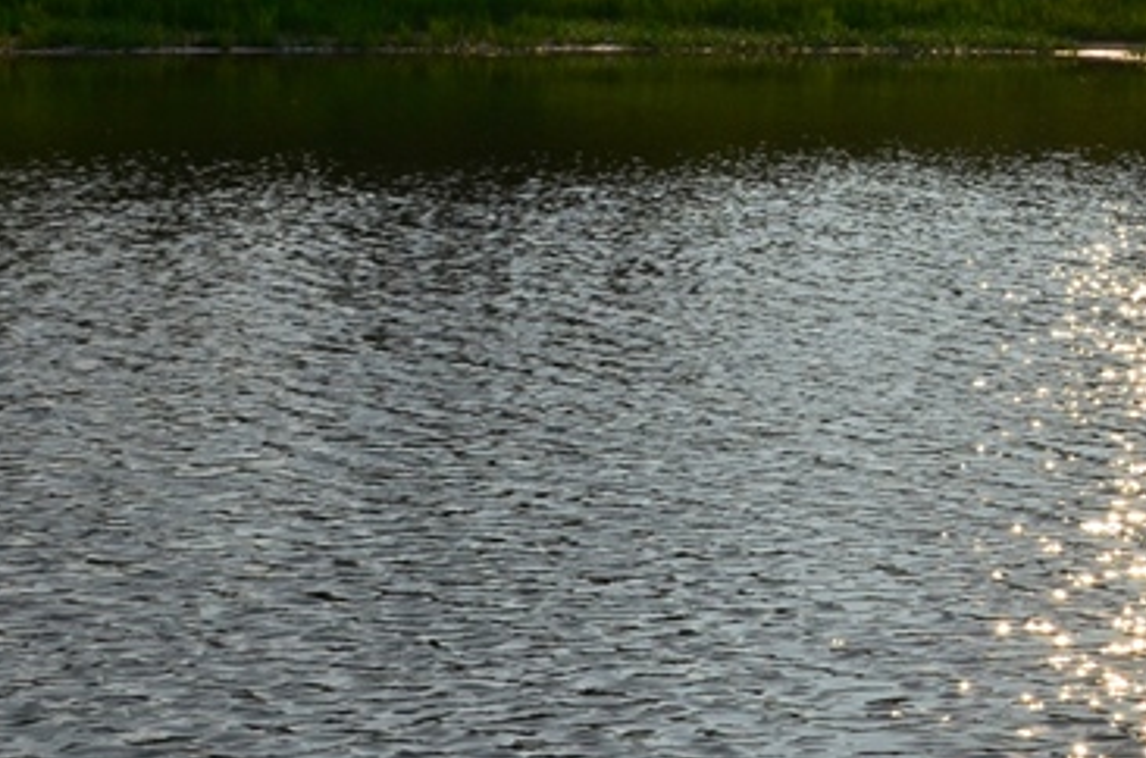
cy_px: 204
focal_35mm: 91
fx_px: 2889
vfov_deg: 14.9
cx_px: 1359
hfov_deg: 21.0
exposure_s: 1/1600
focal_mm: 24
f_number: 14
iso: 800
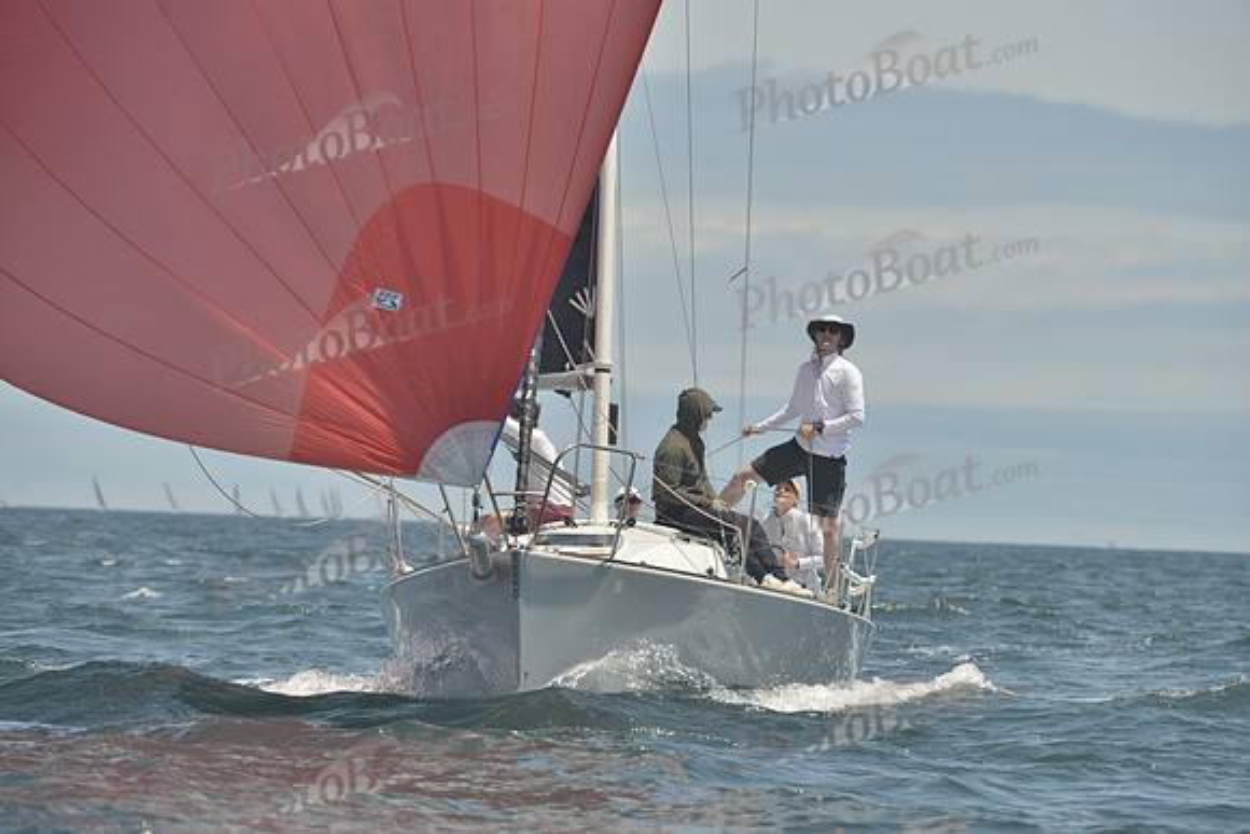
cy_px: 417
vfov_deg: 5.7
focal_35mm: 240
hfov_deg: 8.6
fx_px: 8335
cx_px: 625
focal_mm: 240
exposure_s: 1/800
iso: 280
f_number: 10
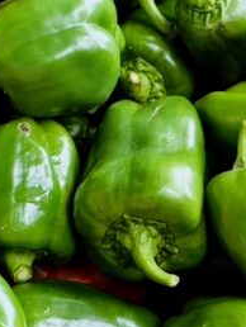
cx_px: 126
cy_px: 91
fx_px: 974
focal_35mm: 103
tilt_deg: -49.8
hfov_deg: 14.4
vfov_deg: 19.0
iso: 125
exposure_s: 1/105
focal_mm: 5.96
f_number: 1.6
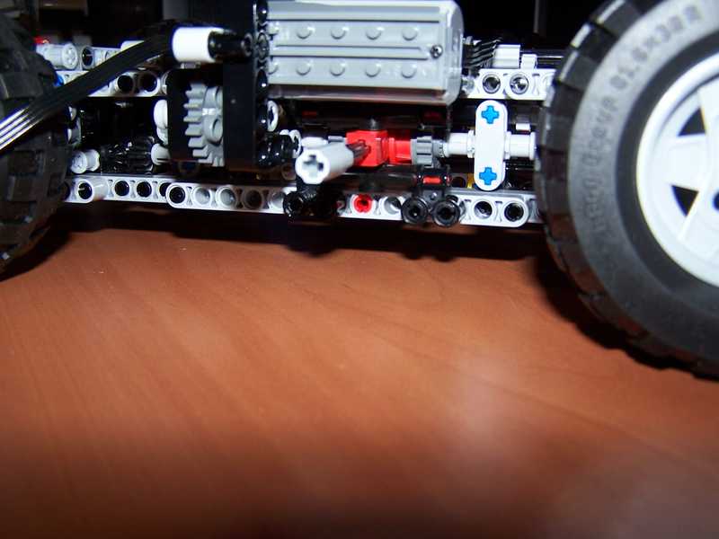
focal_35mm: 38
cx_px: 360
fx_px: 789
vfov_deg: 37.7
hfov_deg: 49.0
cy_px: 270
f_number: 2.8
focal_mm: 6.3
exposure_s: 1/60
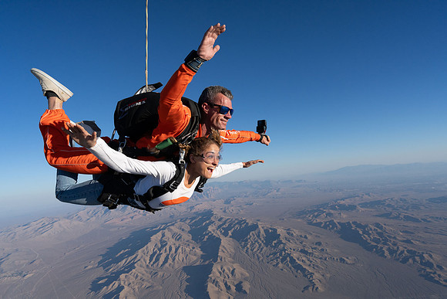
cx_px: 224
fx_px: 298
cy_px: 150
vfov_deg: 53.2
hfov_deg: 73.7
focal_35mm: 24
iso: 800
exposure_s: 1/2000
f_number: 9
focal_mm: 24
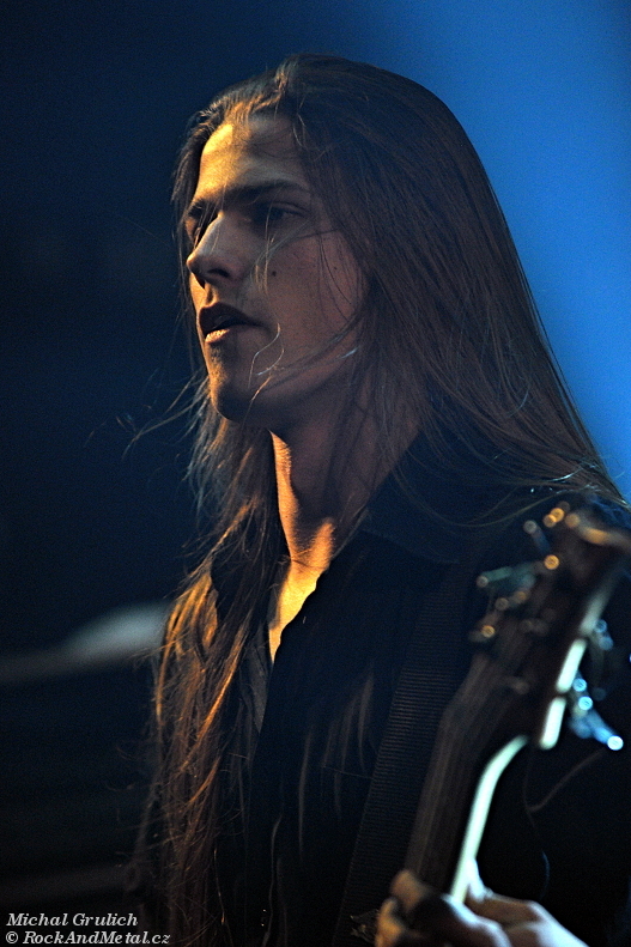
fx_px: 7969
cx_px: 317
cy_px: 471
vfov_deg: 6.8
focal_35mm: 303
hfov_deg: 4.5
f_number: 2.8
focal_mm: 200
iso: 640
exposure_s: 1/125
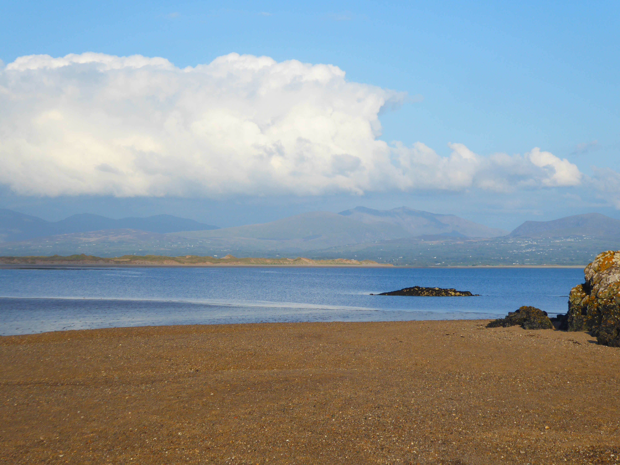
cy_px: 232
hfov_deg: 26.3
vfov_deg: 19.9
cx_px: 310
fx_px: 1325
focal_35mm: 74
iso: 80
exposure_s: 1/400
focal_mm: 13.2
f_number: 4.6
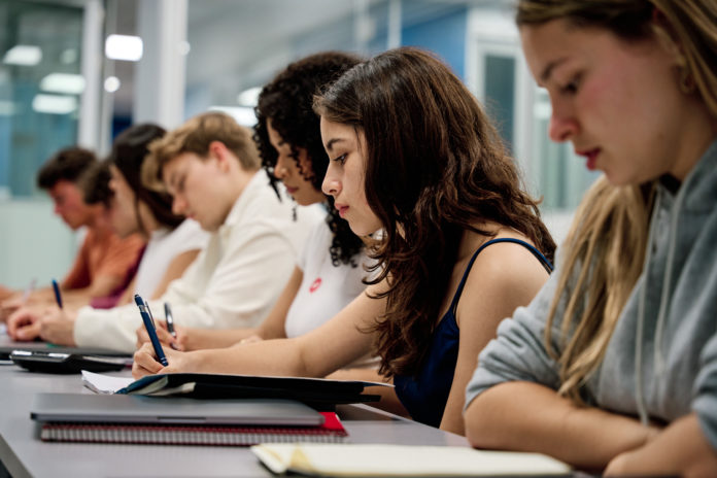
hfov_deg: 28.8
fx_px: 1394
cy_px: 239
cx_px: 358
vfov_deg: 19.5
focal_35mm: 70
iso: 800
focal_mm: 70
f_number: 2.8
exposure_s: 1/160
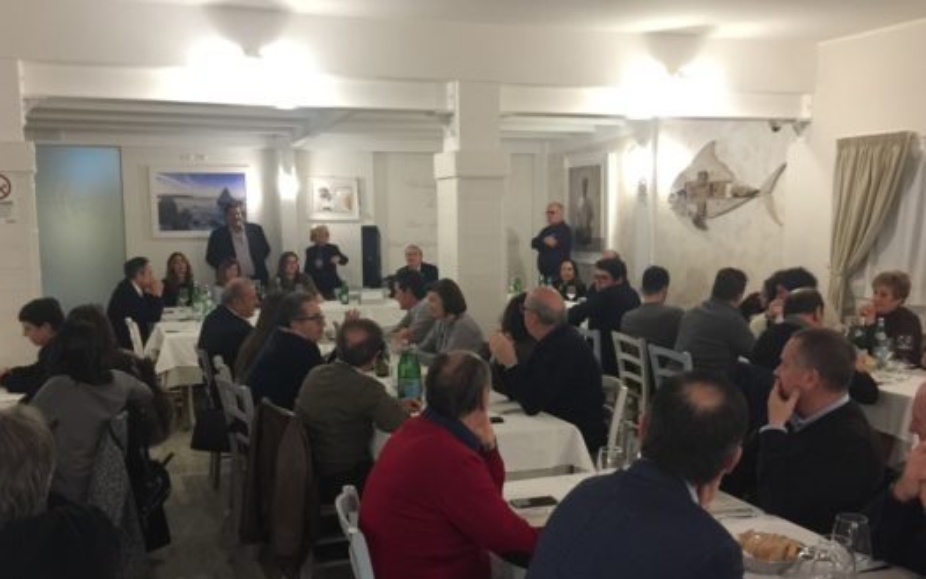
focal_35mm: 38
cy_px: 343
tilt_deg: -7.1
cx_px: 442
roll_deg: -0.1
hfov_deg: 51.5
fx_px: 959
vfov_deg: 33.5
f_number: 2.2
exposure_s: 1/17
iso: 160
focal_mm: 4.15
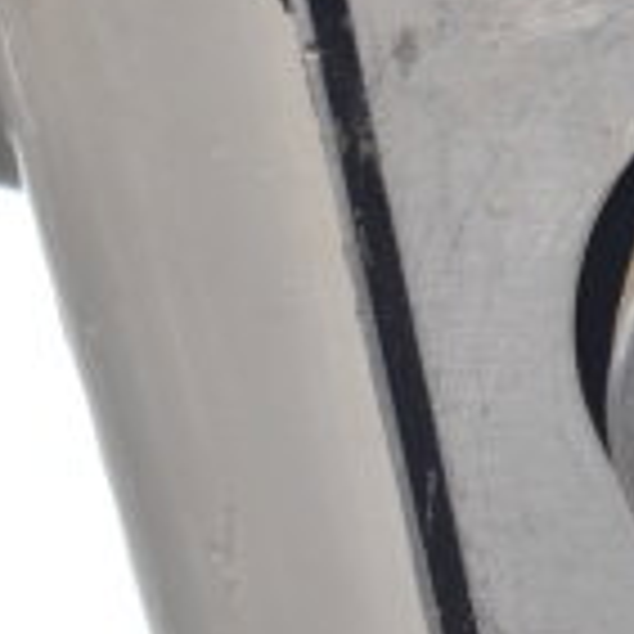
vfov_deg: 11.3
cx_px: 1259
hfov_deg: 10.4
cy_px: 420
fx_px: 3212
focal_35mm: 155
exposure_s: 1/50
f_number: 4.2
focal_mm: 28
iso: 1100
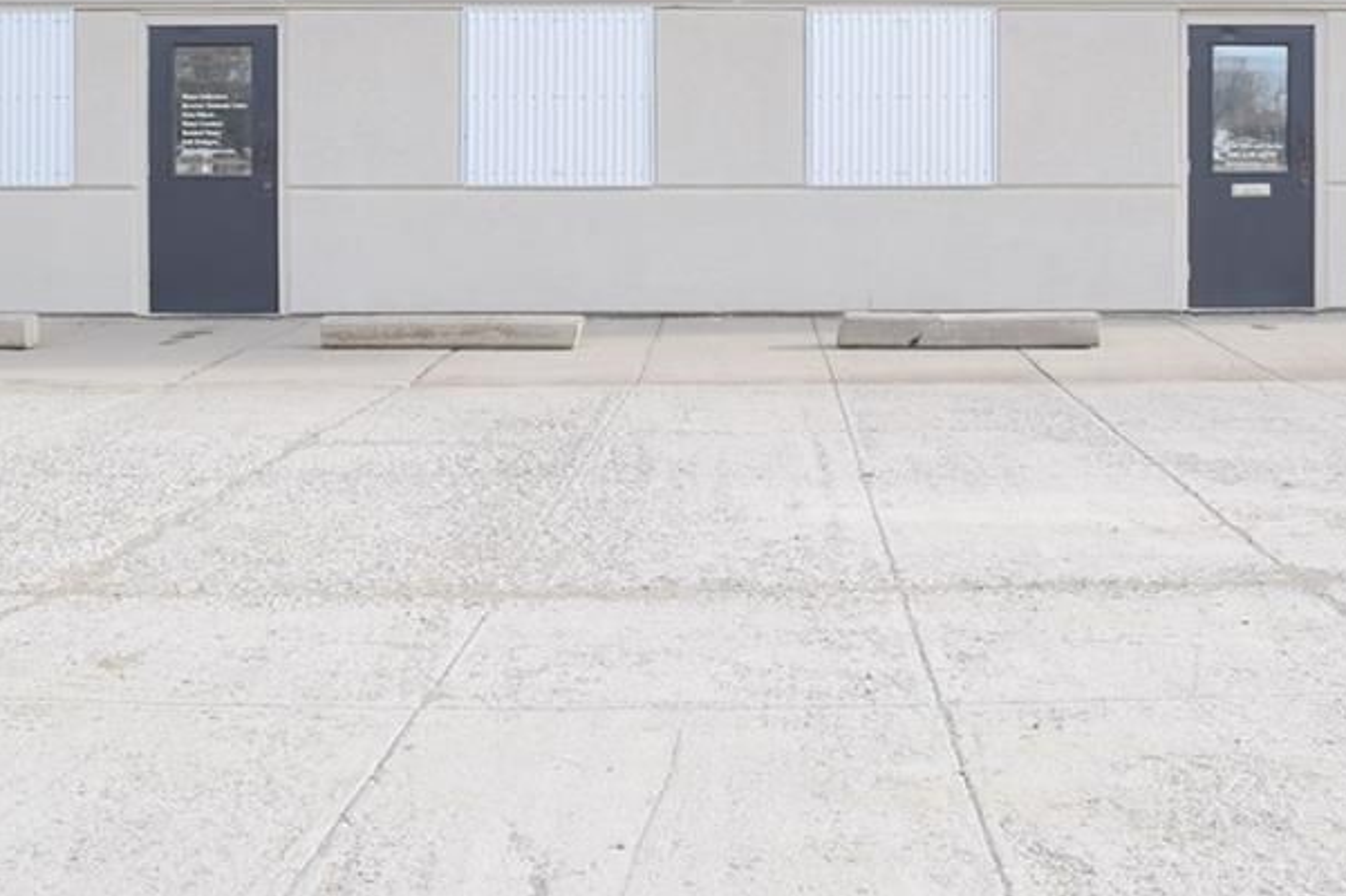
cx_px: 804
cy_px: 157
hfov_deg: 42.6
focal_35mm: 46
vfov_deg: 28.5
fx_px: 1719
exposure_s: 1/250
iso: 250
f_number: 8
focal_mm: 18
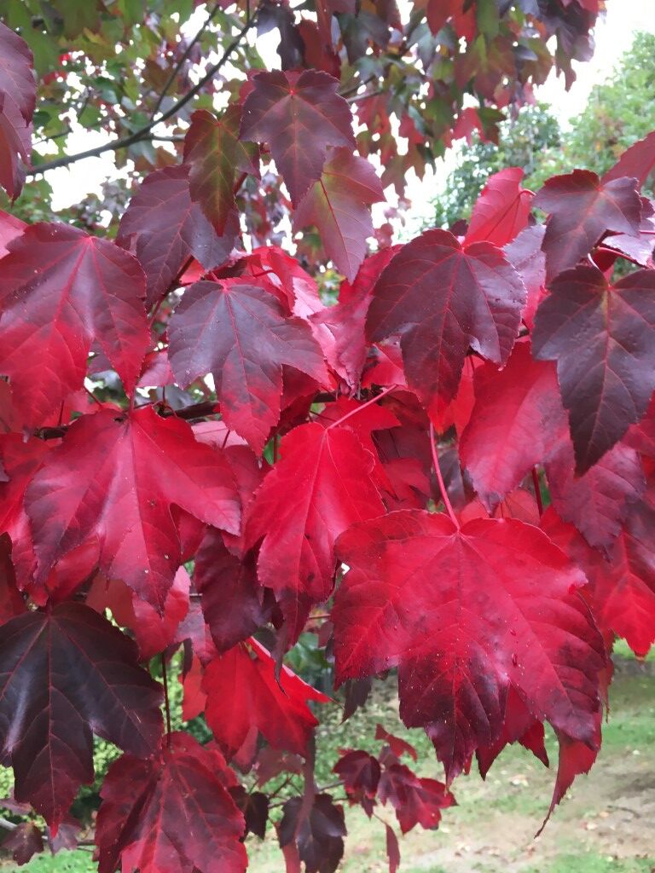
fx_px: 732
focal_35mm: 29
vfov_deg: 61.7
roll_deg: -0.1
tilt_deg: +6.7
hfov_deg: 48.2
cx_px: 328
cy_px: 436
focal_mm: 4.15
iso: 32
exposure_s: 1/33
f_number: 2.2
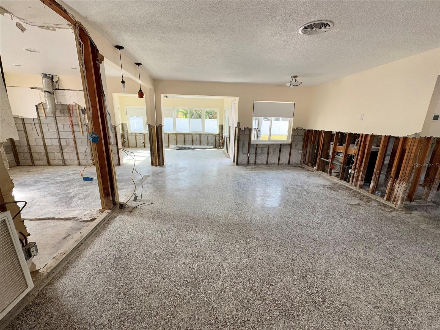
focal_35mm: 14
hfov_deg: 102.1
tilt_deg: -14.7
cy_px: 165
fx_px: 178
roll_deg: -1.4
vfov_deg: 85.7
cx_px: 220
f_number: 2.2
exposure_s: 1/99
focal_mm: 2.22
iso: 50
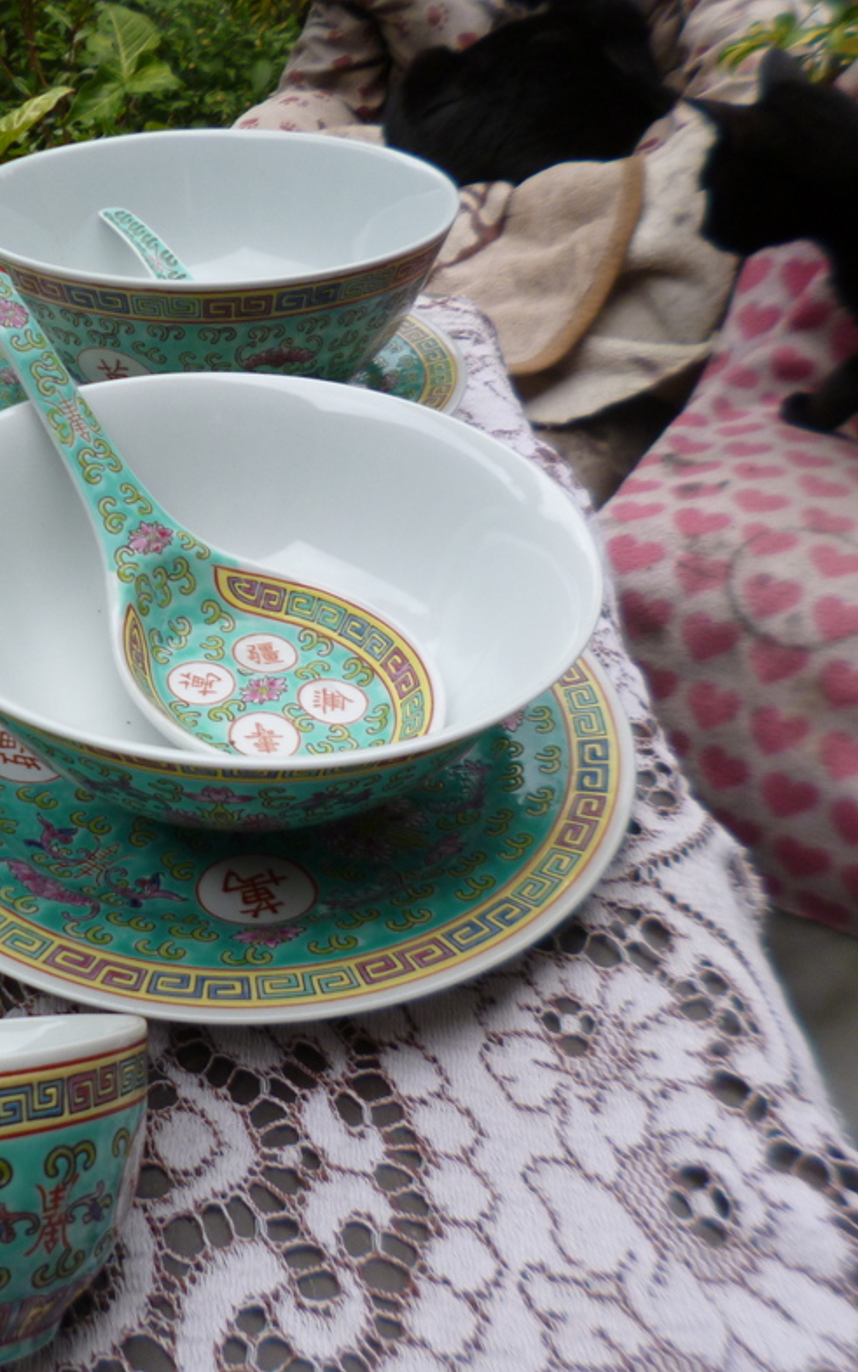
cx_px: 273
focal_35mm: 35
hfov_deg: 35.9
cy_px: 666
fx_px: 1309
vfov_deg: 55.3
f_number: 2.5
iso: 100
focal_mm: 4.3
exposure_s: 1/125
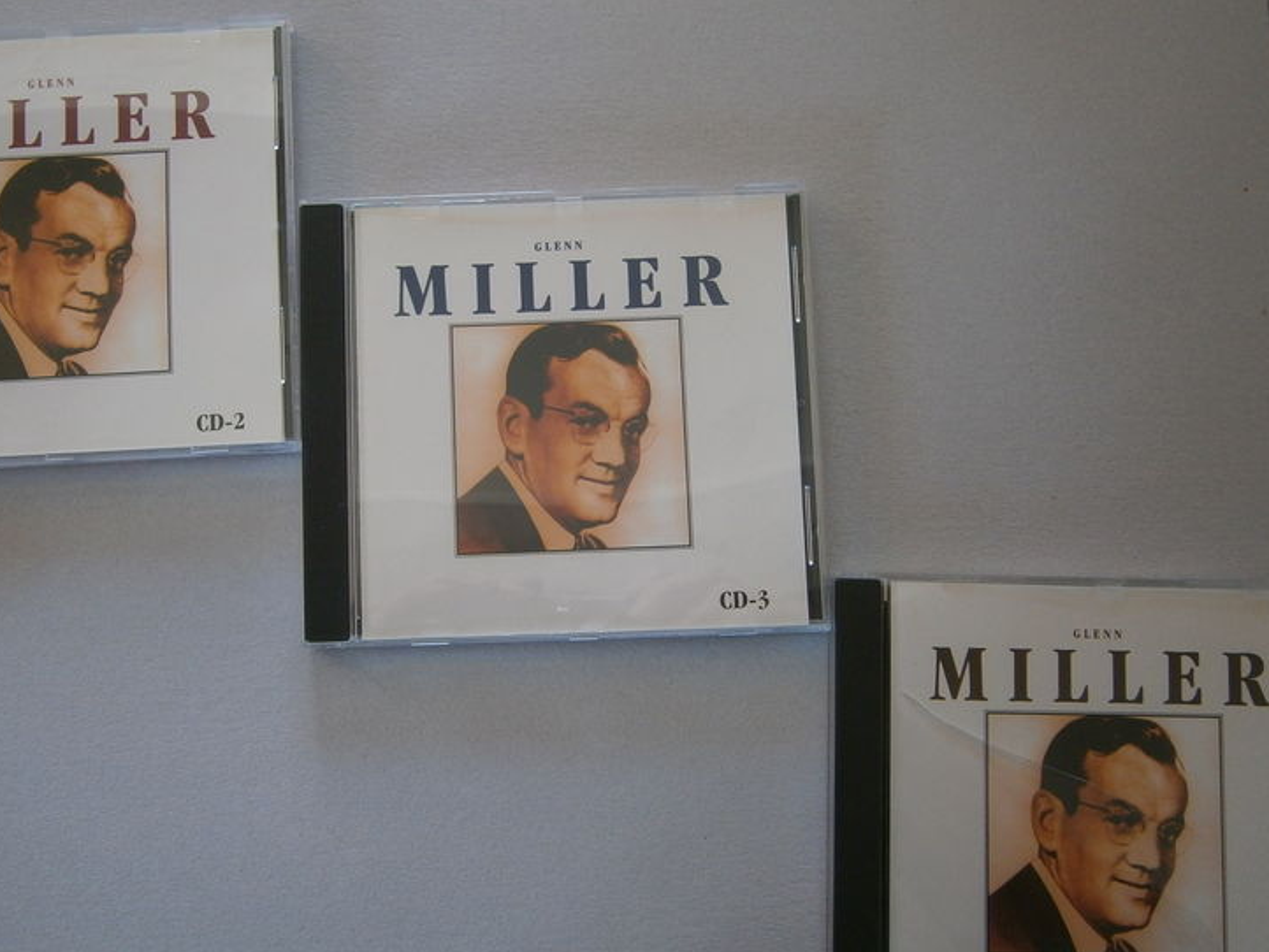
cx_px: 559
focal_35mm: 36
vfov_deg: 39.7
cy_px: 472
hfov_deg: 51.2
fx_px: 1320
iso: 100
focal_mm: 4.7
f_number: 2.8
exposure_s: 1/30
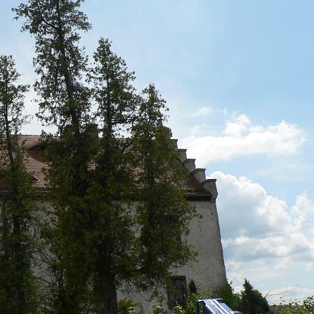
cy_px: 138
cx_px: 58
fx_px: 564
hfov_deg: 30.3
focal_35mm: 55
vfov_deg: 31.1
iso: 80
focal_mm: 6
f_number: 5.6
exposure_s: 1/800
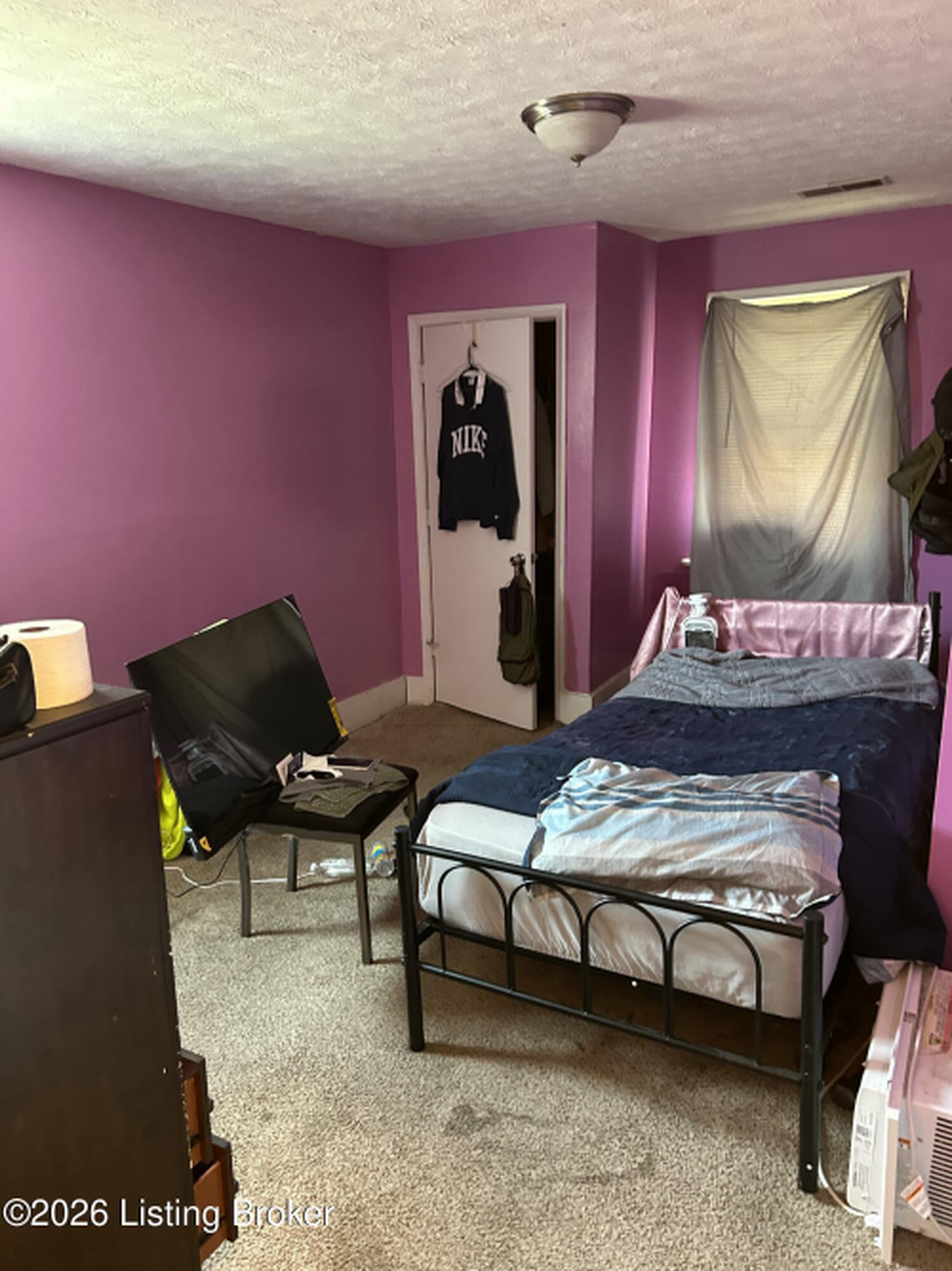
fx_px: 954
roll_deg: +1.5
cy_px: 636
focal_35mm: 26
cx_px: 476
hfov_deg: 53.0
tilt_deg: -10.9
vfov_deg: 67.3
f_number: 1.5
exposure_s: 1/40
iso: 500
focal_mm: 5.7
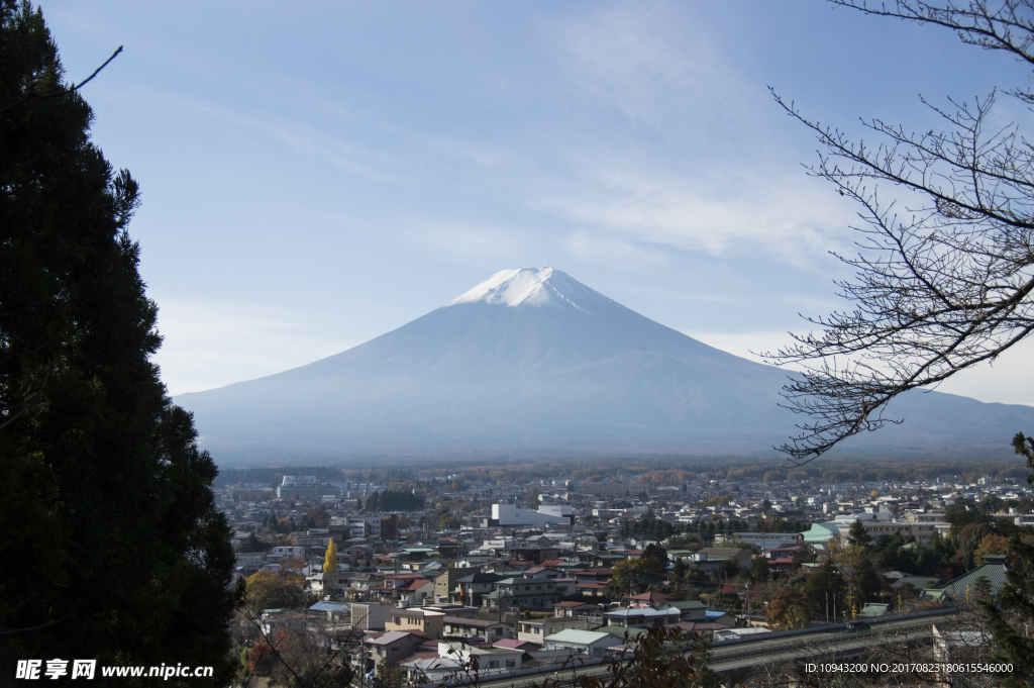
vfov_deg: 31.1
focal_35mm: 43
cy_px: 344
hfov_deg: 45.5
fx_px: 1234
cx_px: 517
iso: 400
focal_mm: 29
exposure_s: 1/6400
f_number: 2.8
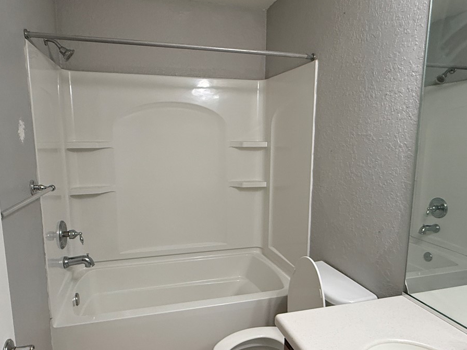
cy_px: 191
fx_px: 337
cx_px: 232
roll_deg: -0.9
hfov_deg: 69.4
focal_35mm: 25
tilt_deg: -9.1
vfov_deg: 54.8
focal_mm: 2.22
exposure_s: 1/120
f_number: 2.2
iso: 320
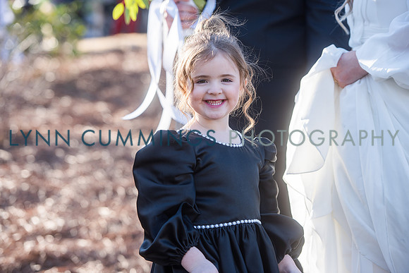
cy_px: 136
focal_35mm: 122
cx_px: 204
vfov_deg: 11.2
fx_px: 1386
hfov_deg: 16.8
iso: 100
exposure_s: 1/250
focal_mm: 122
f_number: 3.5
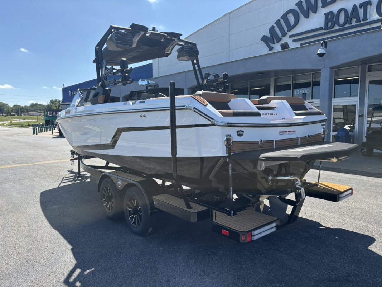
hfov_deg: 67.3
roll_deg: -1.1
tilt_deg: -5.0
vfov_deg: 53.1
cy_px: 144
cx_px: 191
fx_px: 287
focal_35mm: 26
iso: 50
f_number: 1.6
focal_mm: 5.96
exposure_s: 1/1695
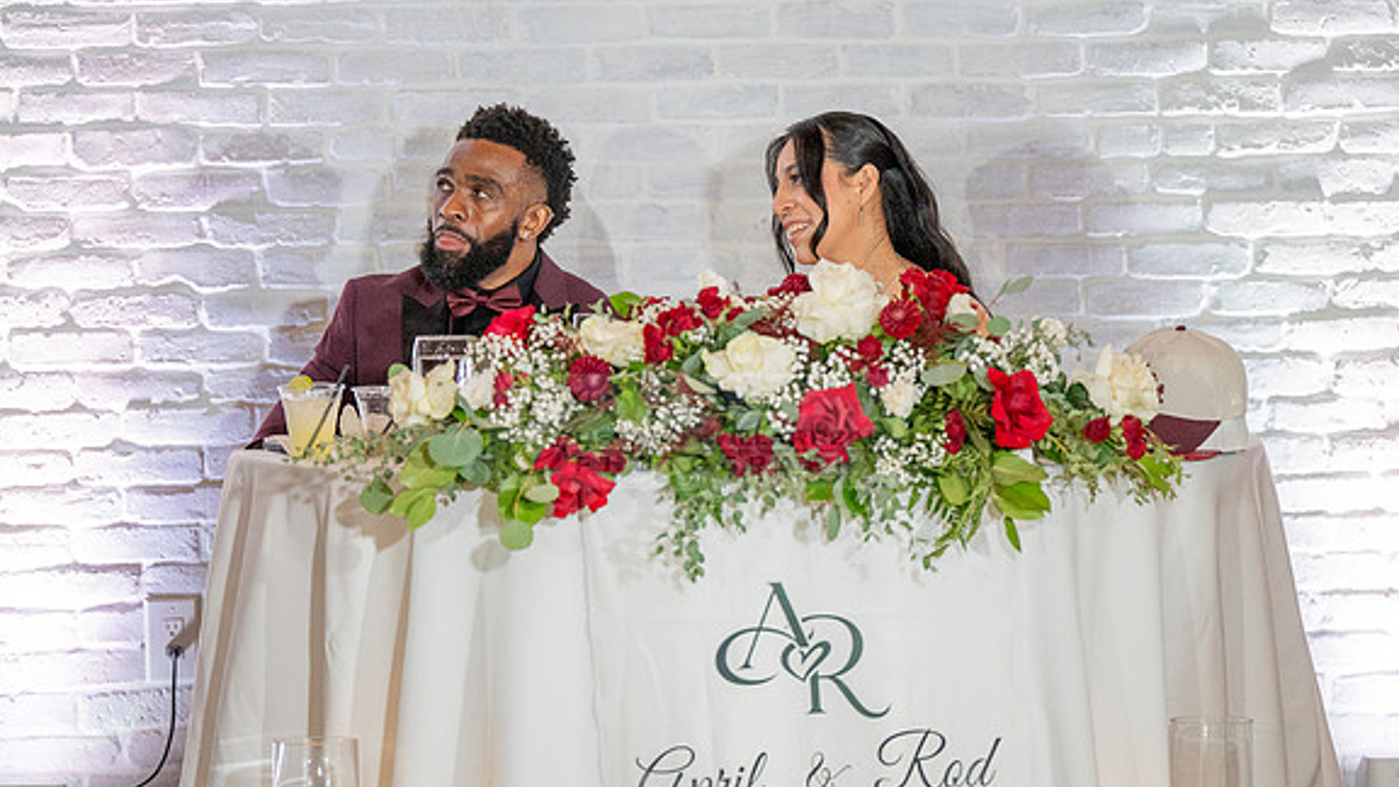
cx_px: 697
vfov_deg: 5.8
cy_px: 431
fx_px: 7827
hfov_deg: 10.2
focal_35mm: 211
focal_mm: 200
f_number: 2.8
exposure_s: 1/320
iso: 1600
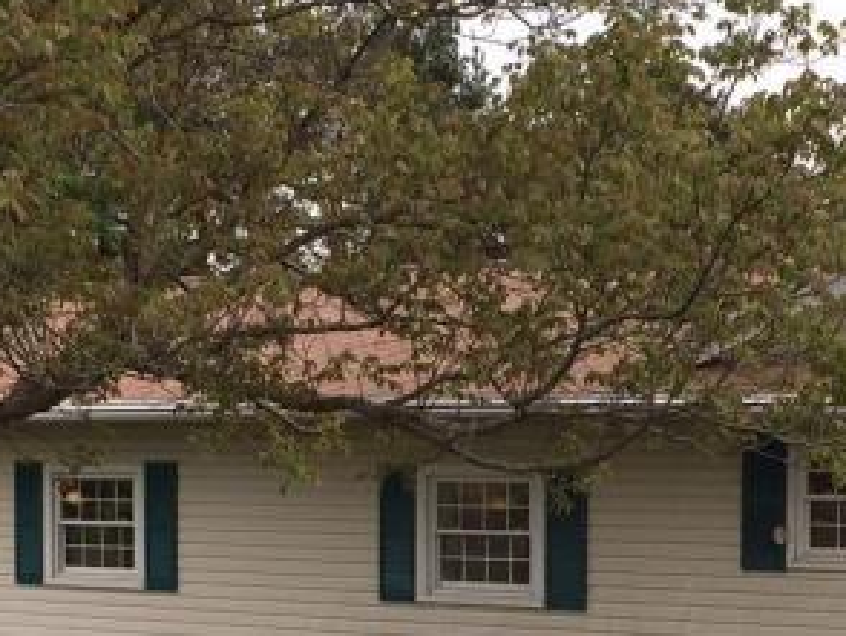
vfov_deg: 14.4
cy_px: 636
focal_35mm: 101
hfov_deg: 19.3
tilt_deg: -4.3
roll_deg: +0.5
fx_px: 2470
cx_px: 599
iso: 40
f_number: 2.2
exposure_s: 1/1130
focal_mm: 4.15
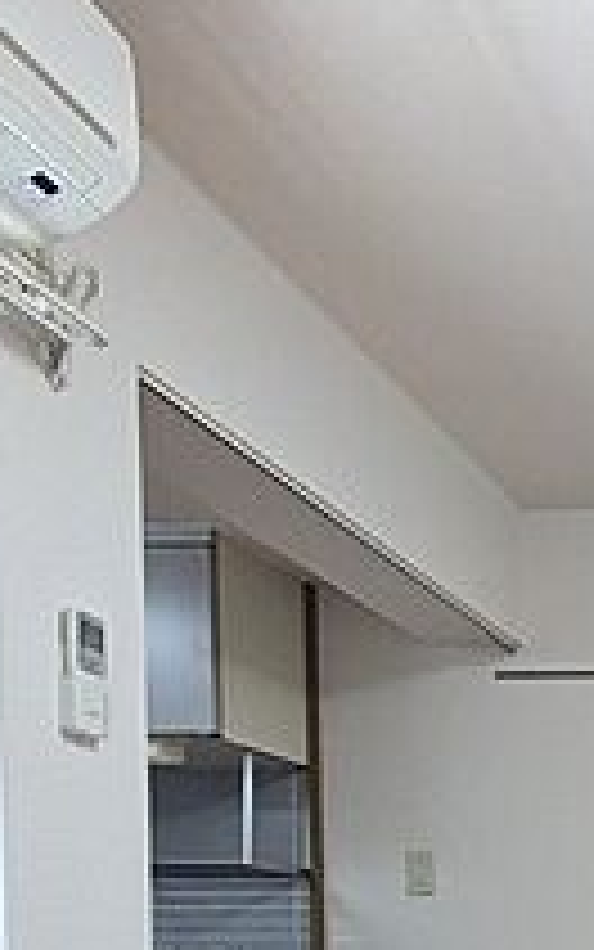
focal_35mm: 45
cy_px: 1045
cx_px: 1008
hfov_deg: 21.3
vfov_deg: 37.2
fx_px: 1165
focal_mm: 1.83
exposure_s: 1/120
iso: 292
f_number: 2.2
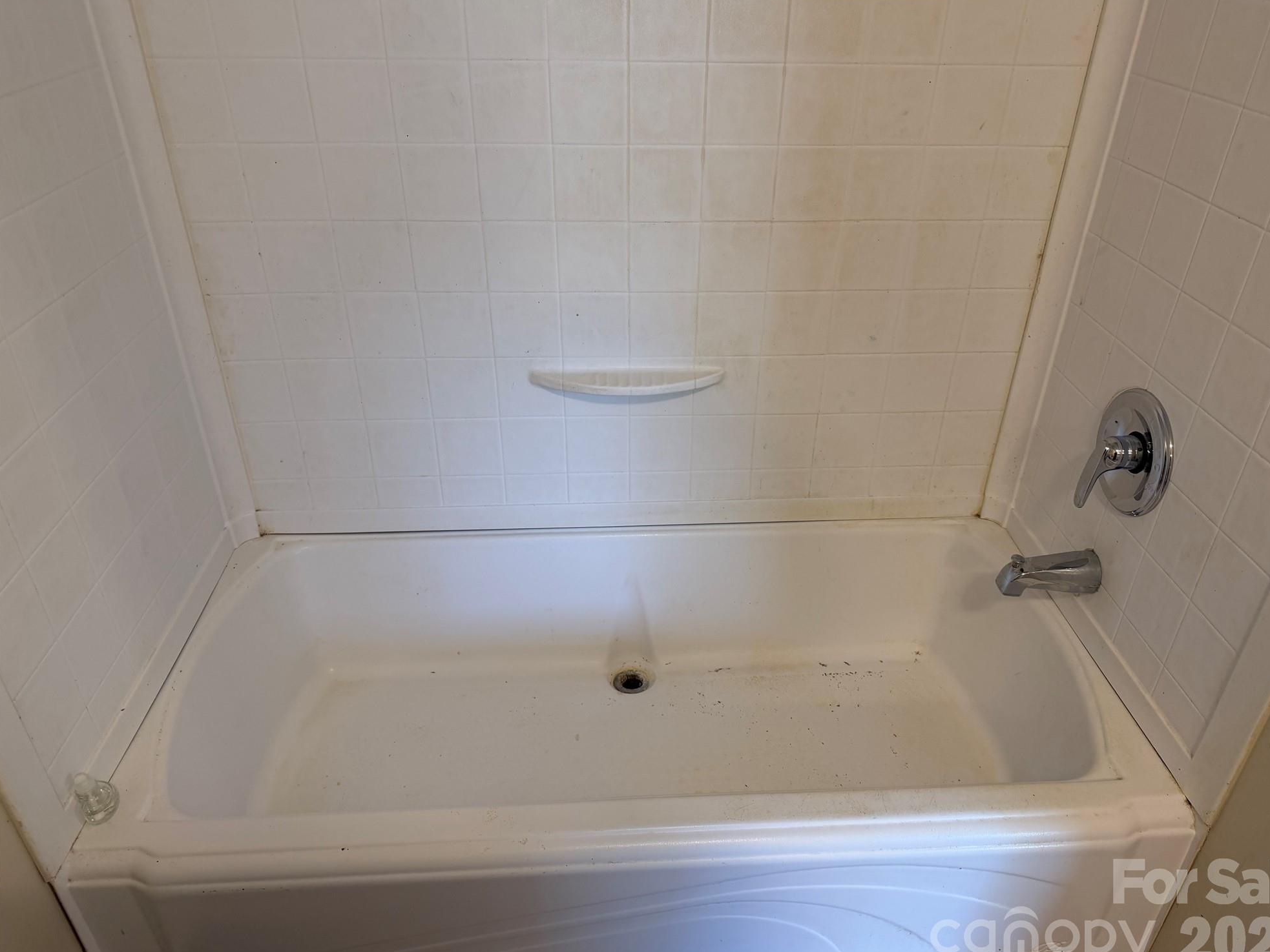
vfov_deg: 54.9
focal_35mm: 25
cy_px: 490
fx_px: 917
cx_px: 658
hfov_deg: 69.4
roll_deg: -0.6
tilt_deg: -32.6
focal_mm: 6.76
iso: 125
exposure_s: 1/60
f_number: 1.78
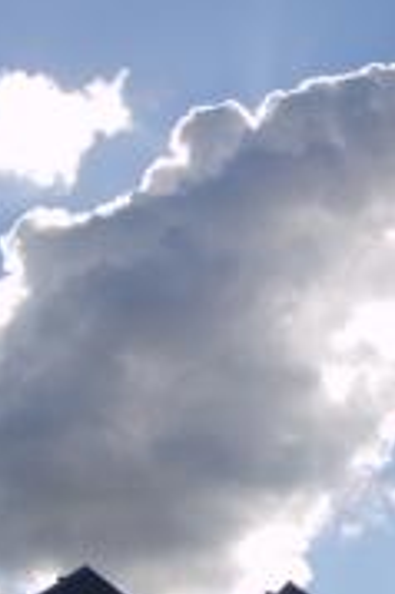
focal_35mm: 91
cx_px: 345
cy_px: 435
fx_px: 1500
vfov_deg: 22.2
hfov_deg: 14.9
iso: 50
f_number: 7.1
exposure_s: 1/350
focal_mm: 5.8
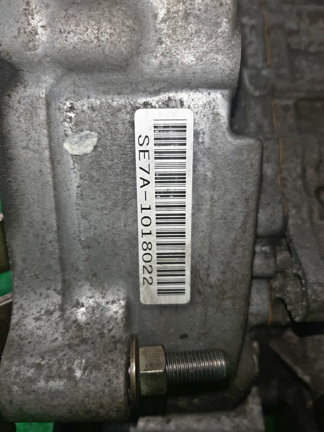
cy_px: 216
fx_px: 324
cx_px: 162
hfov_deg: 53.1
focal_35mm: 26
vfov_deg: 67.3
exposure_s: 1/100
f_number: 1.7
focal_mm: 3.93
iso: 68
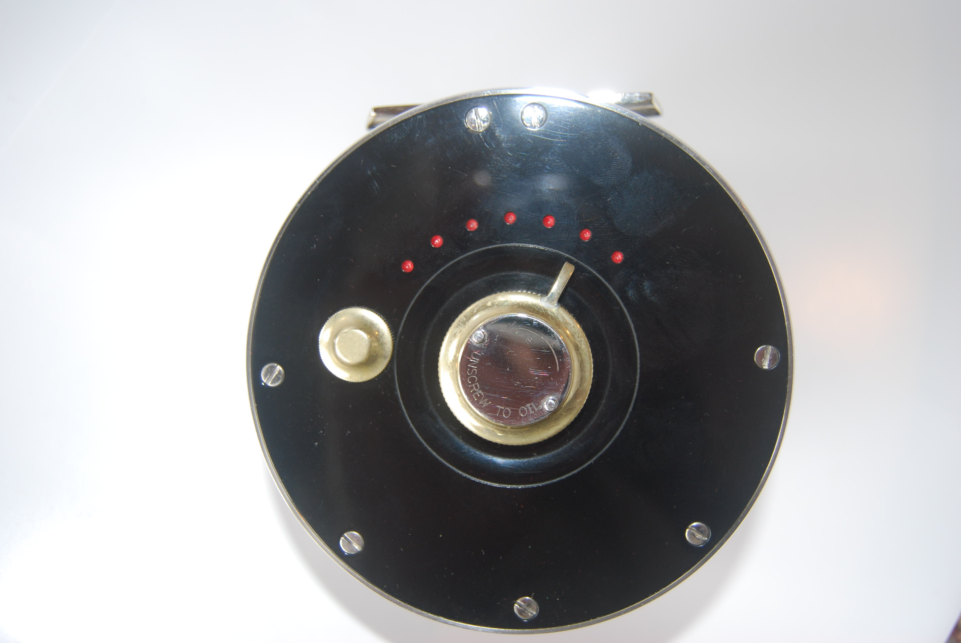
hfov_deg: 49.5
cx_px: 480
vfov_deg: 34.3
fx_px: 1042
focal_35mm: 39
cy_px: 322
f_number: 4.2
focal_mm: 26
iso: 200
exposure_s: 1/60
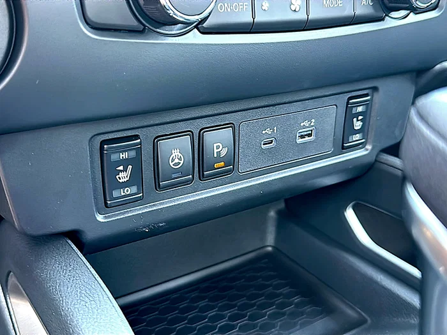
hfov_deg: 56.8
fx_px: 413
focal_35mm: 32
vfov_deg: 44.2
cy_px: 168
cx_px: 224
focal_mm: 6.86
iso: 250
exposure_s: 1/44
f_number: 1.78
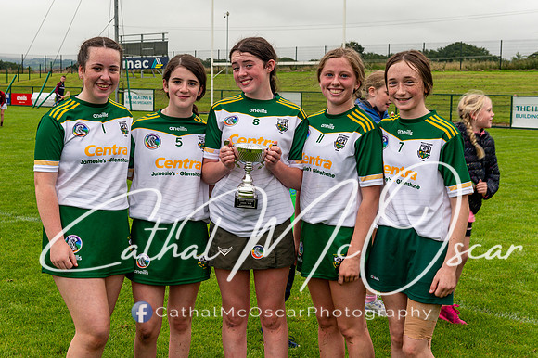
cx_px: 242
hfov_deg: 37.6
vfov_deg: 25.6
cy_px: 161
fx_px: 788
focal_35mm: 53
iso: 140
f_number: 5
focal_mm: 48
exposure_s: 1/100
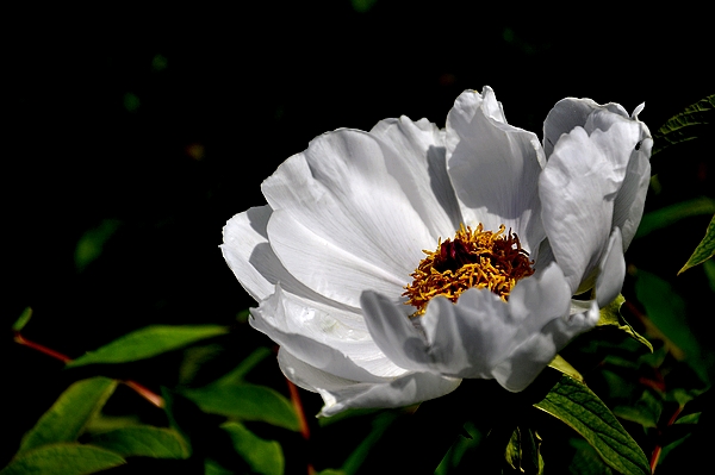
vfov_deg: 8.7
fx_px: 3125
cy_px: 238
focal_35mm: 158
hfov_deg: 13.1
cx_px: 358
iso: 200
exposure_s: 1/2000
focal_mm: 105
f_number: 7.1
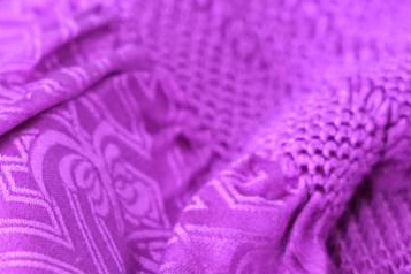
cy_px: 275
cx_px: 60
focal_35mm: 319
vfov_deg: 4.3
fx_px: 3642
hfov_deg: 6.4
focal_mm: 105
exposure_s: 1/60
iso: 2000
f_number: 5.6
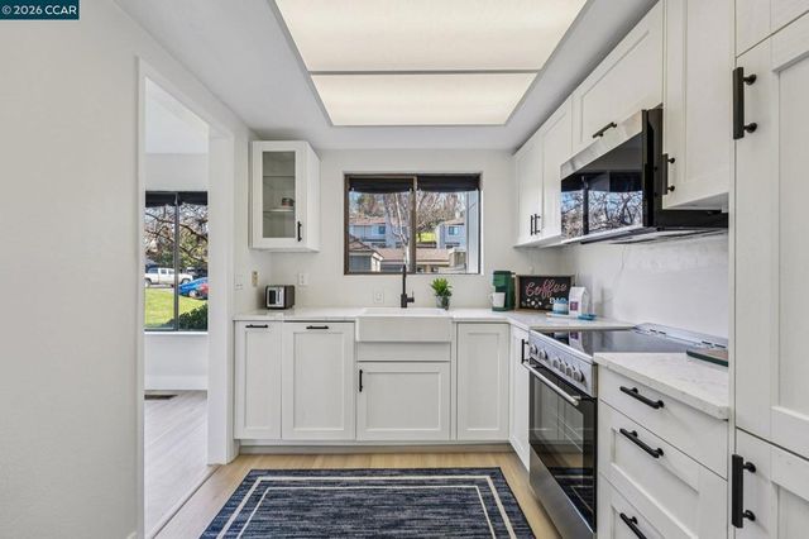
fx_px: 314
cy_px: 270
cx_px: 404
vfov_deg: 81.1
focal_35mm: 14
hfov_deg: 104.3
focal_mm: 14
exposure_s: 1/30
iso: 640
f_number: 8
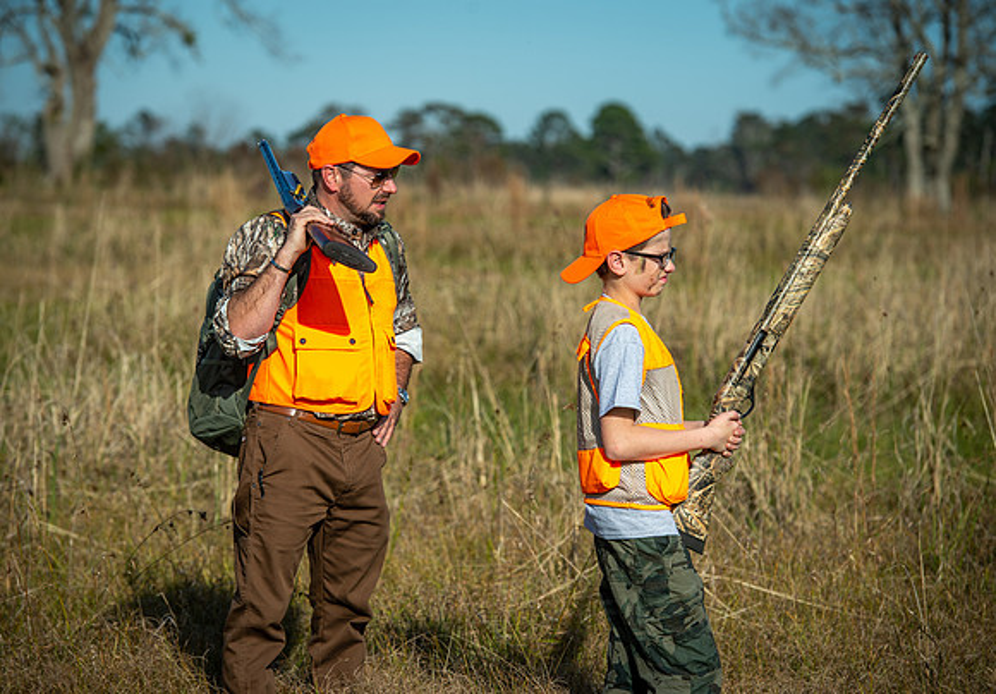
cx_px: 475
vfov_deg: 8.6
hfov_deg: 12.3
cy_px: 347
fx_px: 4628
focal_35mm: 165
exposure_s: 1/500
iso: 100
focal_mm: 160
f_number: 5.6
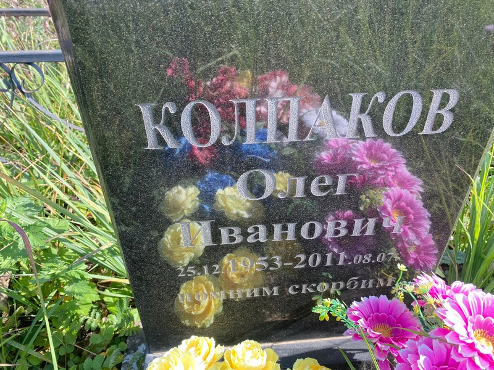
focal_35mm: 26
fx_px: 371
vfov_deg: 53.1
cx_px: 247
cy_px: 185
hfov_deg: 67.3
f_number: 1.8
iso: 32
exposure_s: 1/333
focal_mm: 4.25
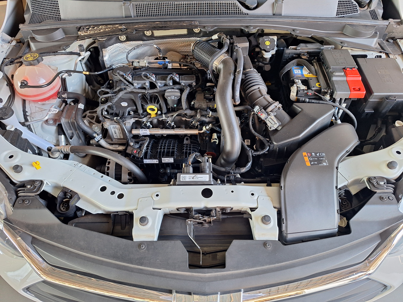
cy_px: 151
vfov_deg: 58.9
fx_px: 268
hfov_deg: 73.9
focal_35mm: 23
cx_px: 202
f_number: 1.8
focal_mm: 5.54
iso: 100
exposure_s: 1/40
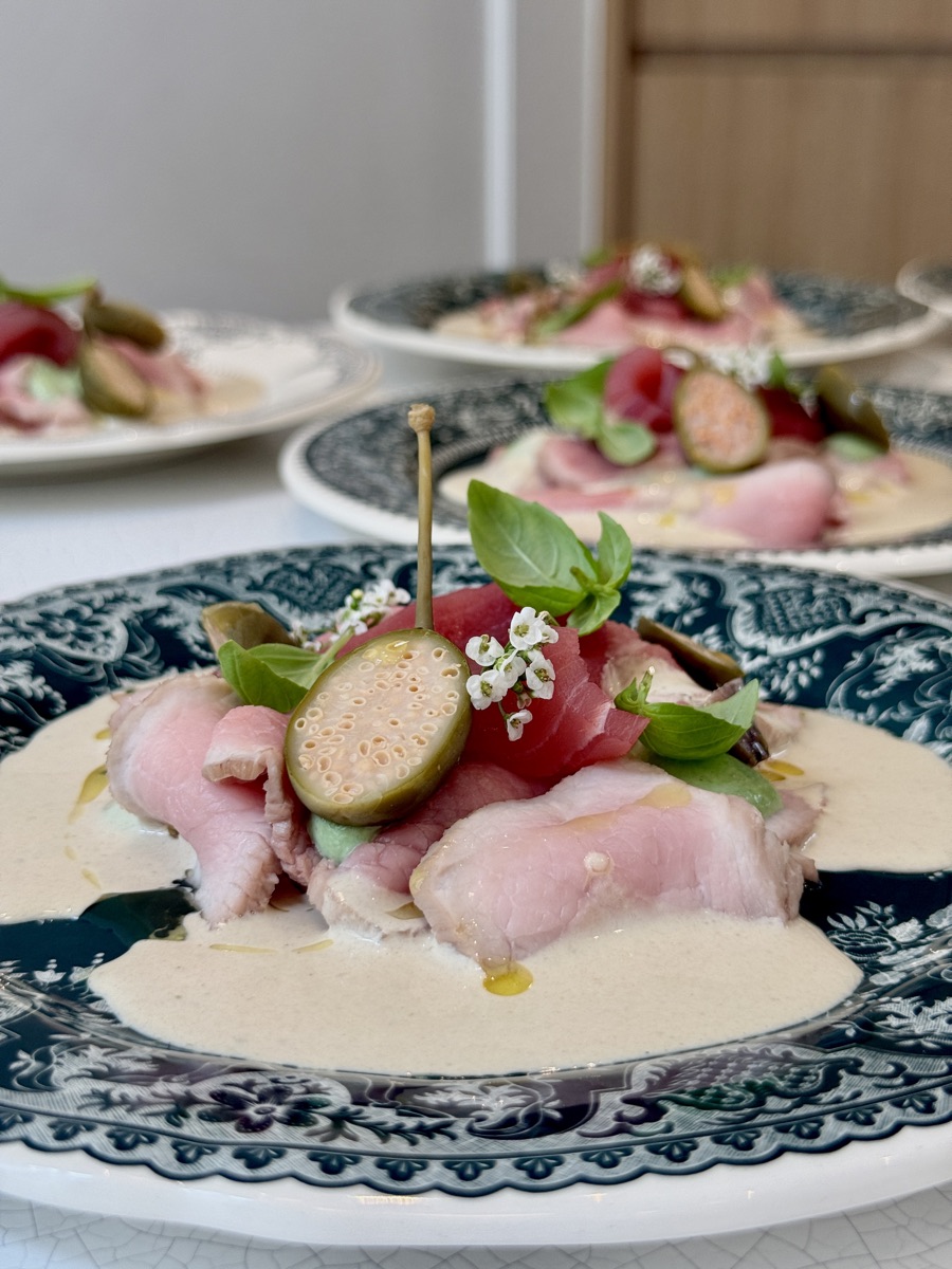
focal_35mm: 48
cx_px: 476
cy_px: 634
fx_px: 1760
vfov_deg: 39.7
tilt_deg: -18.3
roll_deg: -0.1
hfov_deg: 30.3
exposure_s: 1/100
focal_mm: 6.76
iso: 64
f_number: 1.78
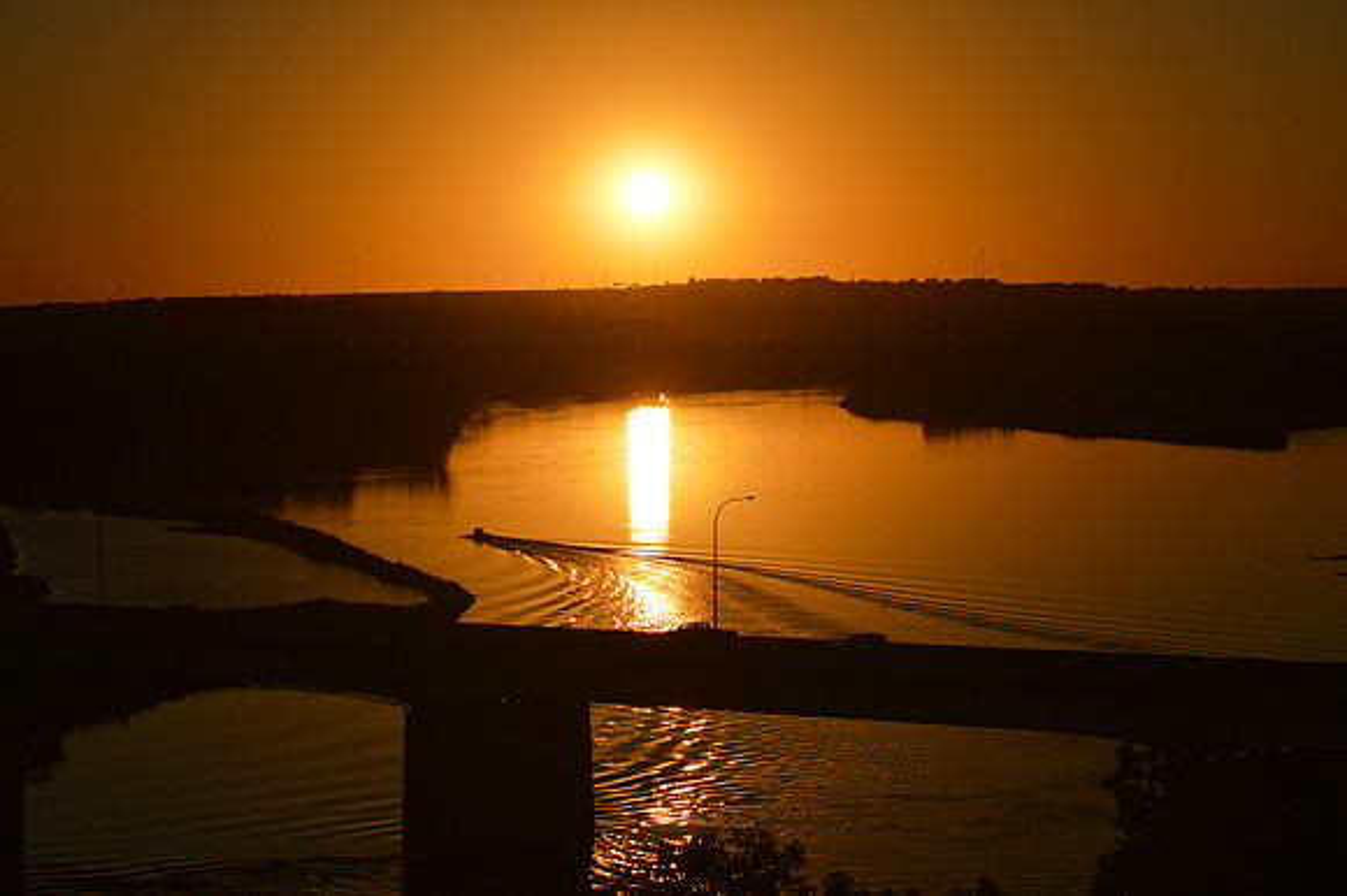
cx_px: 674
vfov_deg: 13.0
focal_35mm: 105
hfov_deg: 19.5
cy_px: 448
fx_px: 3926
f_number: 9
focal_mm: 70
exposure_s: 1/1250
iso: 100
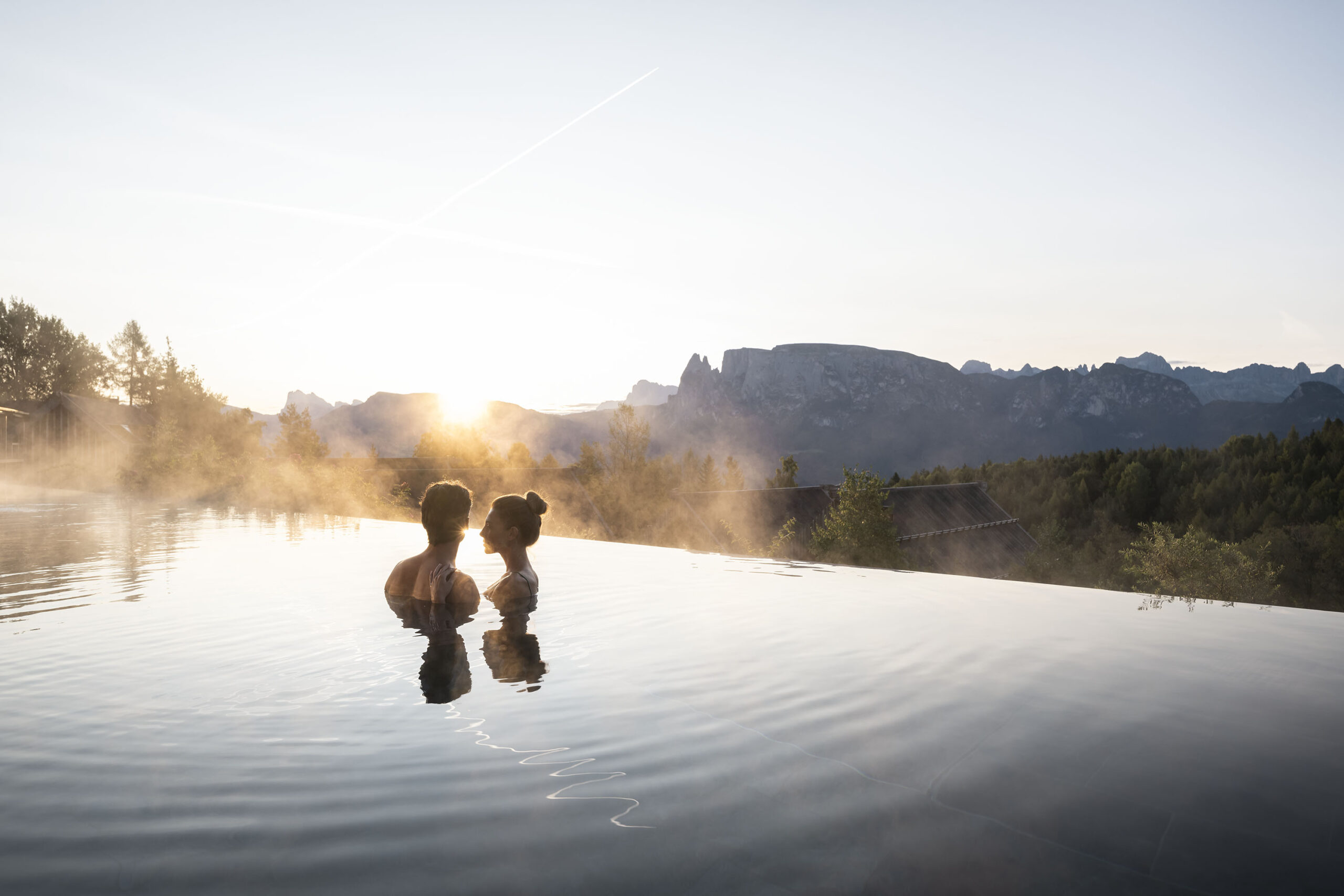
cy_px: 448
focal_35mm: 24
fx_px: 896
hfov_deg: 73.7
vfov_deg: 53.1
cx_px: 672
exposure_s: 1/320
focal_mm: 24
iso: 320
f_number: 6.3
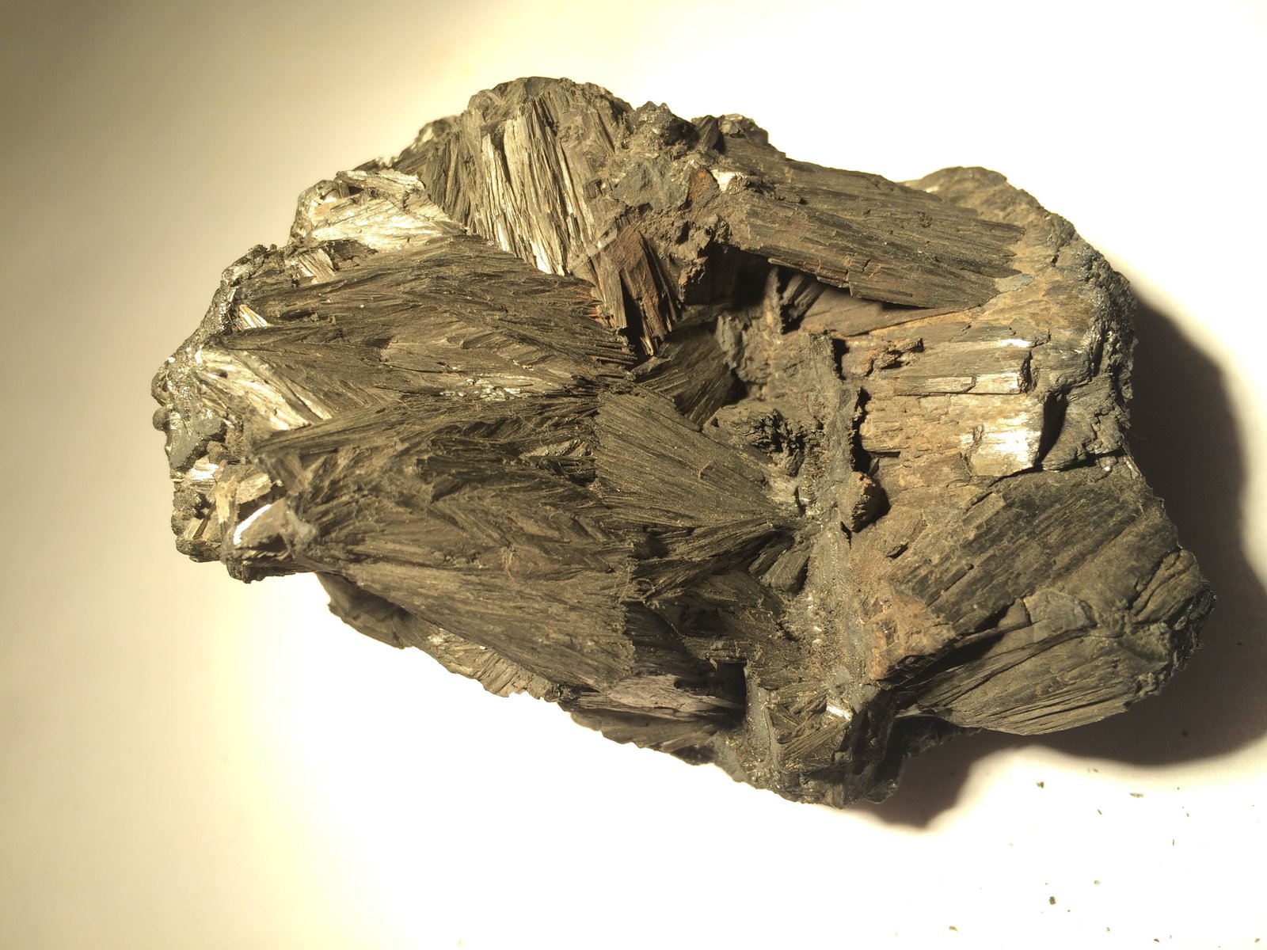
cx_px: 634
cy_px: 475
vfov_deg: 48.2
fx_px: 1061
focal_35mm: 29
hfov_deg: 61.7
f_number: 2.2
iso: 40
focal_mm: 4.15
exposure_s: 1/120
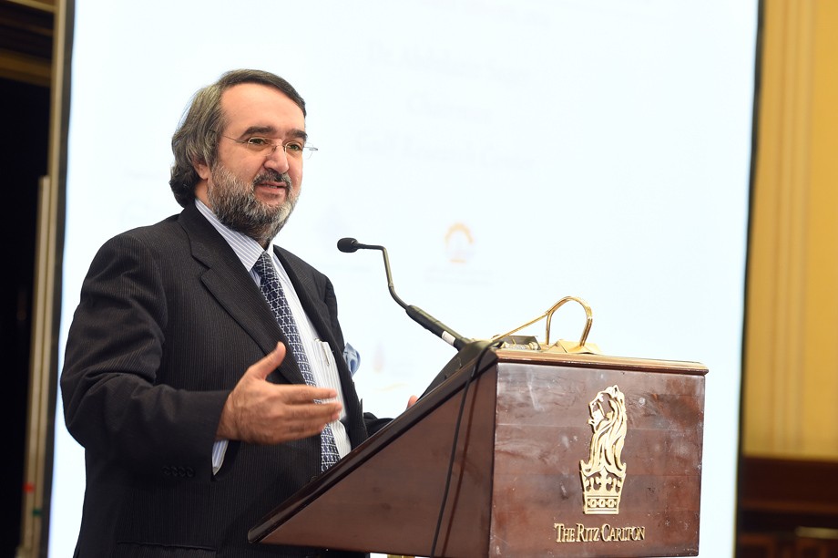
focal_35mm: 112
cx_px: 419
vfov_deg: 12.2
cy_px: 279
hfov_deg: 18.3
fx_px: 2605
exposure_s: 1/60
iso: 1600
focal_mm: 112
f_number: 5
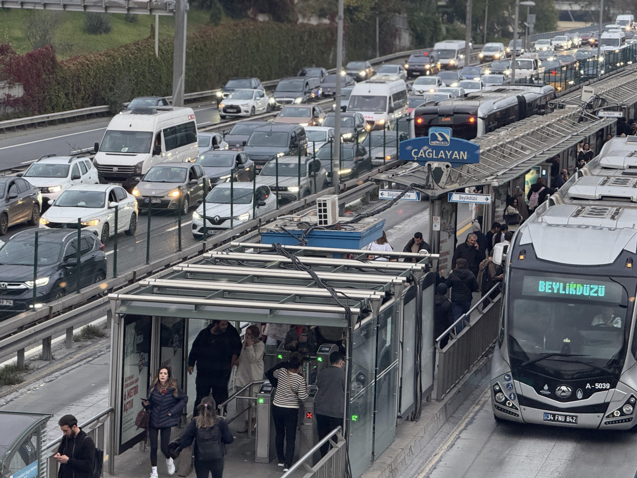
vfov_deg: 12.3
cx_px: 318
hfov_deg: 16.4
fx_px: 2208
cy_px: 239
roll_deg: -2.0
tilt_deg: -6.0
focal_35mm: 120
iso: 250
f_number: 2.8
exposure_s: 1/66
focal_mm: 15.66
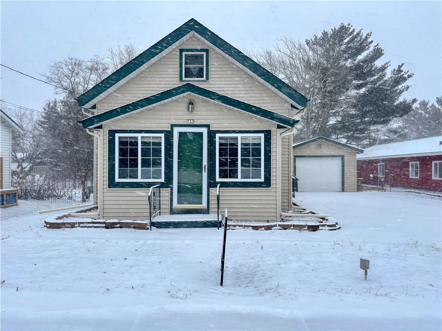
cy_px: 166
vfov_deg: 53.1
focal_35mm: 26
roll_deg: +0.0
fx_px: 332
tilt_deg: +0.0
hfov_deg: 67.3
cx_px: 221
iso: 40
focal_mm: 6
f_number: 1.6
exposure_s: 1/205
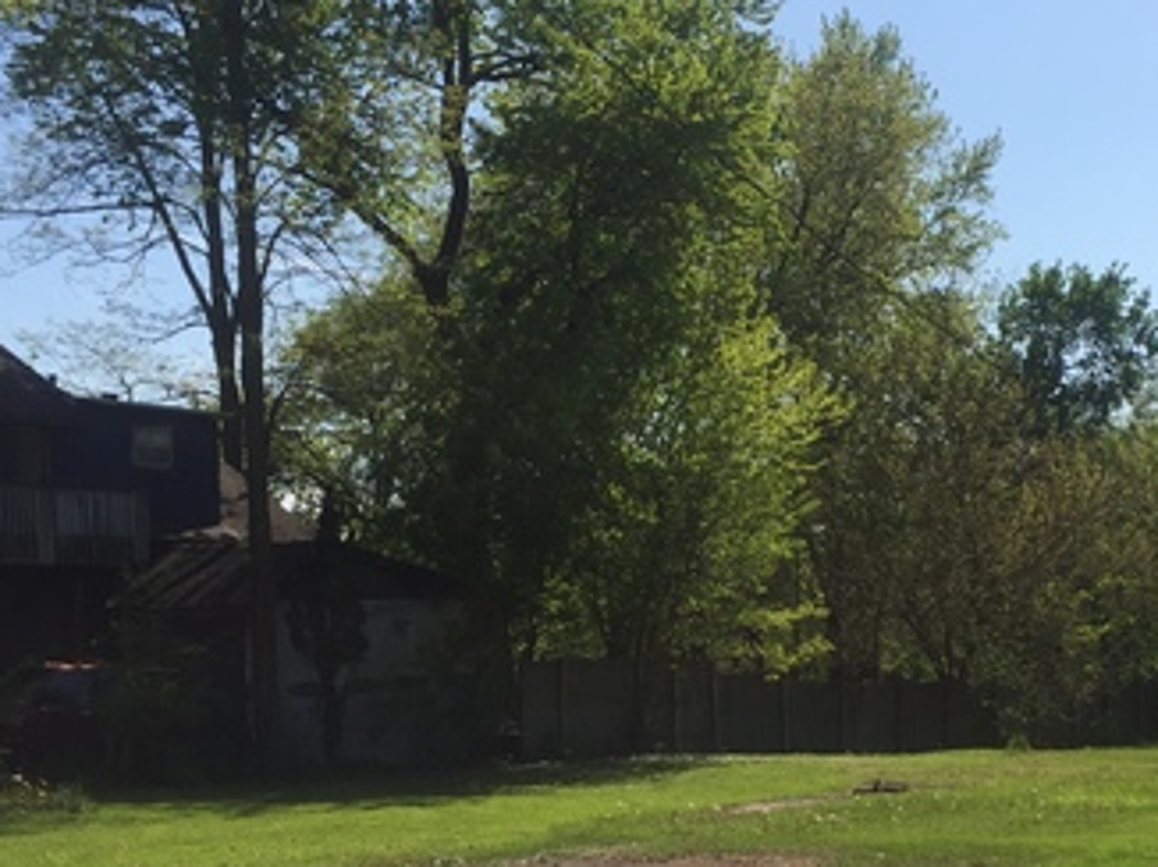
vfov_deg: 25.2
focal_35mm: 57
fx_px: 1905
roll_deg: +0.5
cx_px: 899
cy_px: 689
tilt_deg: -0.8
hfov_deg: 33.0
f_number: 2.2
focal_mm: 4.15
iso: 32
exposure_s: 1/2198
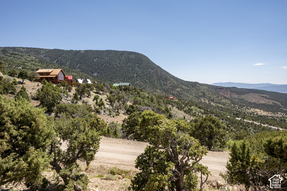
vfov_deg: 60.7
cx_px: 144
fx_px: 163
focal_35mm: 20
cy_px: 96
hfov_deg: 82.6
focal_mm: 20.5
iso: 320
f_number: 11
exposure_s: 1/400
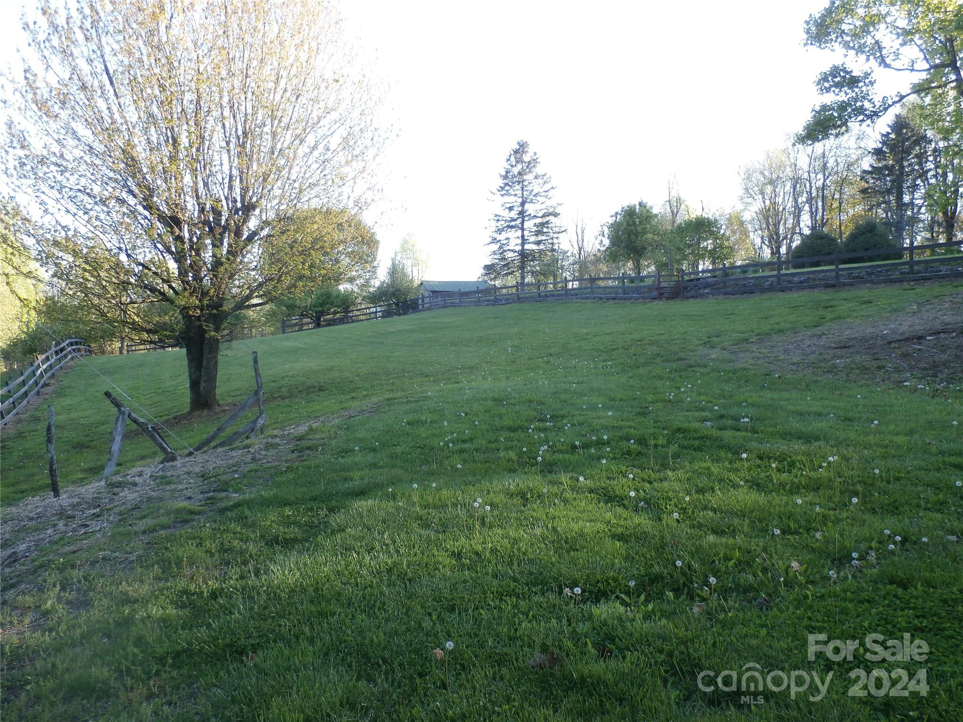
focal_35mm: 25
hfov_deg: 69.4
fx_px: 695
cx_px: 482
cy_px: 361
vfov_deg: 54.9
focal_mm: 4.5
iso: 100
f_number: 3
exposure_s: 1/100
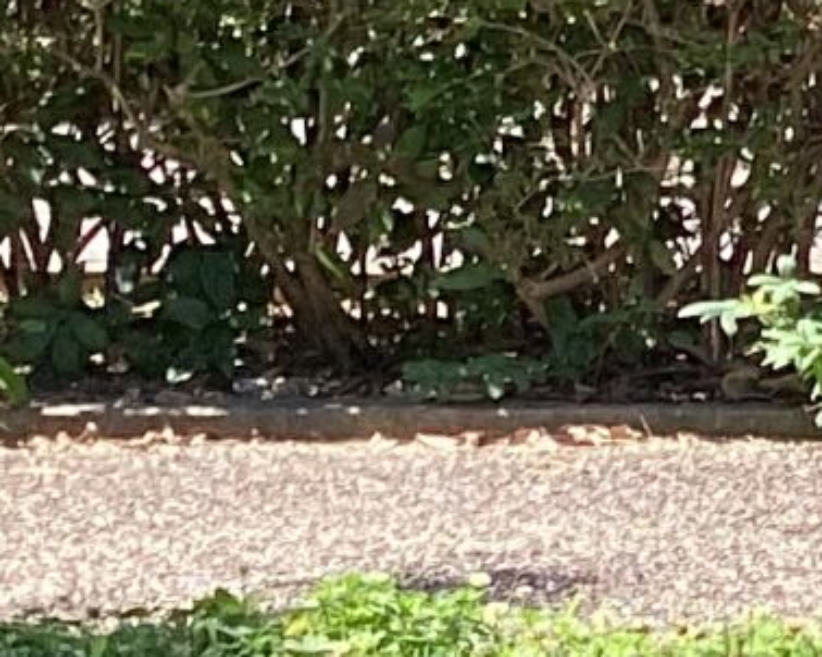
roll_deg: +1.0
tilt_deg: -4.4
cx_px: 2731
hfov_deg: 7.8
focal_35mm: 205
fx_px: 4985
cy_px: 357
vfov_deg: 7.5
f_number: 2.4
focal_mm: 3.3
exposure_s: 1/401
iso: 25
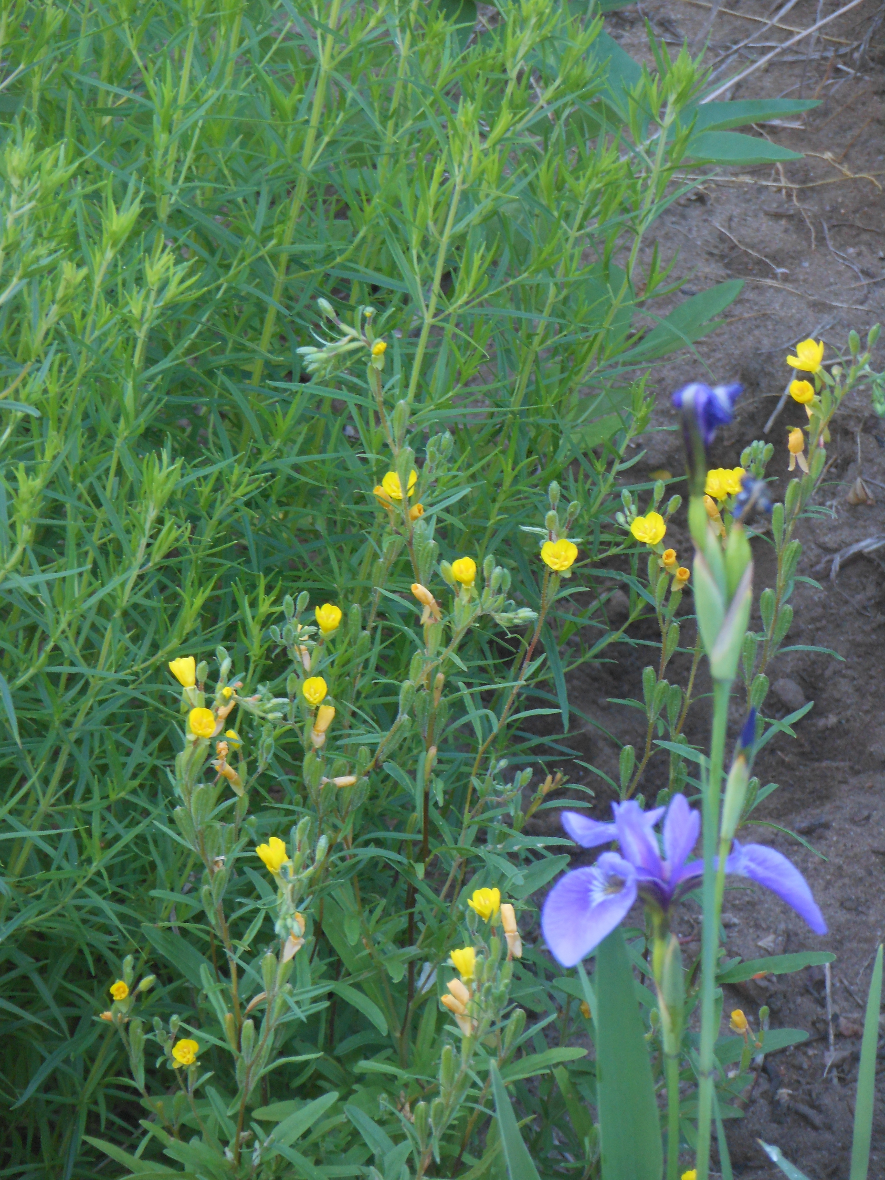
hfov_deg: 5.9
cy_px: 590
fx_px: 8522
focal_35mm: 250
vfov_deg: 7.9
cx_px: 442
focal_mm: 45
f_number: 5.8
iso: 200
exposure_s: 1/30
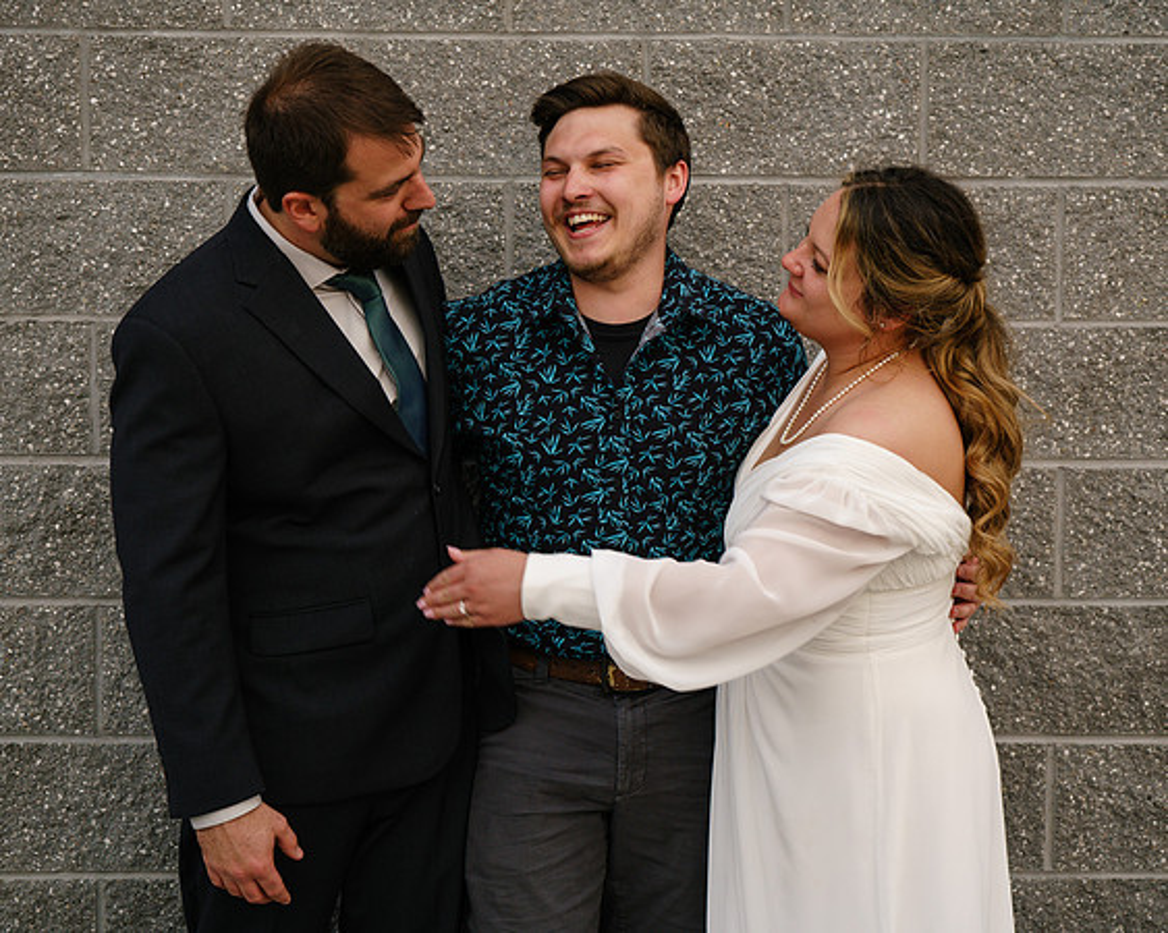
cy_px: 467
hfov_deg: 29.5
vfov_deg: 23.8
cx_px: 621
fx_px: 2219
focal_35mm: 64
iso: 250
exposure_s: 1/160
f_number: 5
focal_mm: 56
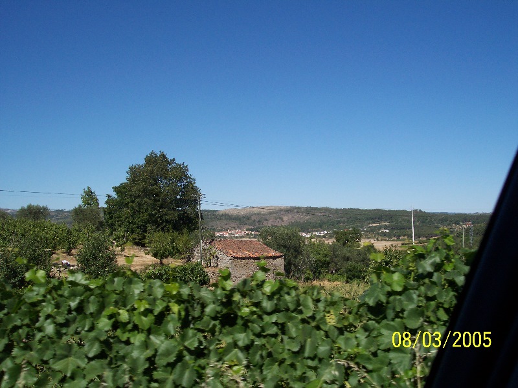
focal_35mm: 38
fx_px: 569
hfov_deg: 49.0
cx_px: 259
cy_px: 194
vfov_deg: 37.7
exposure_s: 1/1000
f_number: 4.8
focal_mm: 8
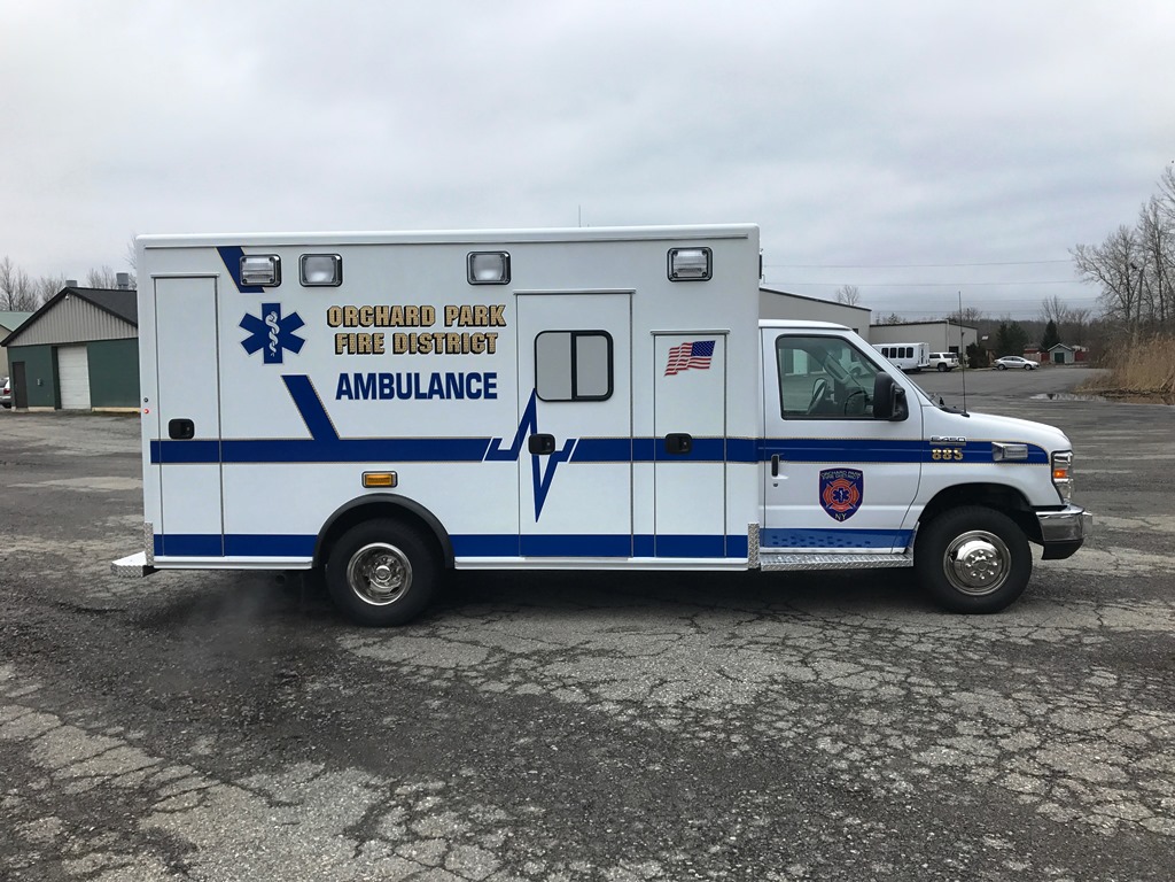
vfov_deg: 49.7
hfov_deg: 63.4
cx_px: 588
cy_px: 441
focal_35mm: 28
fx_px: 950
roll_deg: +2.2
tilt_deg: -3.3
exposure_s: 1/1497
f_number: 1.8
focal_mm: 3.99
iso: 20
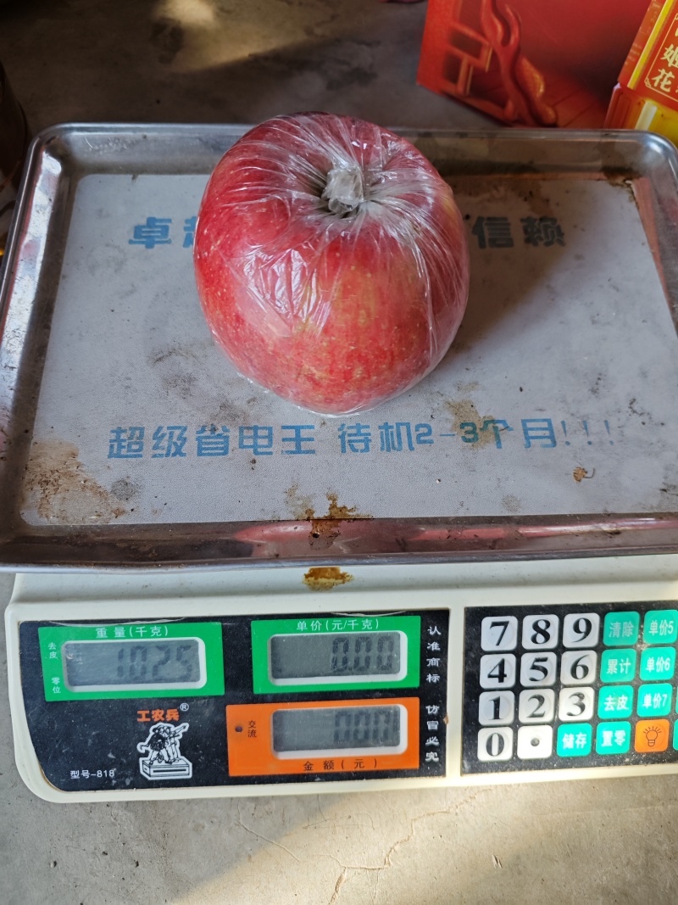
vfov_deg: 71.6
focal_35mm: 24
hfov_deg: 56.8
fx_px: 627
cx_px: 339
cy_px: 452
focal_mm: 5.84
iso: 50
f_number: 1.6
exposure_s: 1/236
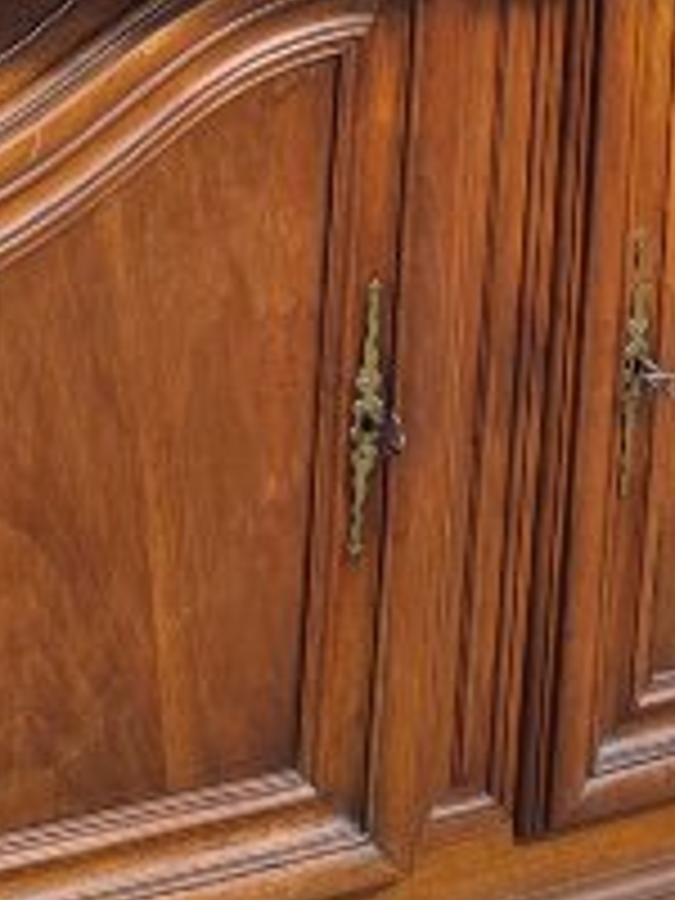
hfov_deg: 10.7
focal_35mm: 138
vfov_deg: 12.7
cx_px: 342
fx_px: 3588
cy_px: -832
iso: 80
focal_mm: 6.3
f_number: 1.7
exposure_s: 1/2558
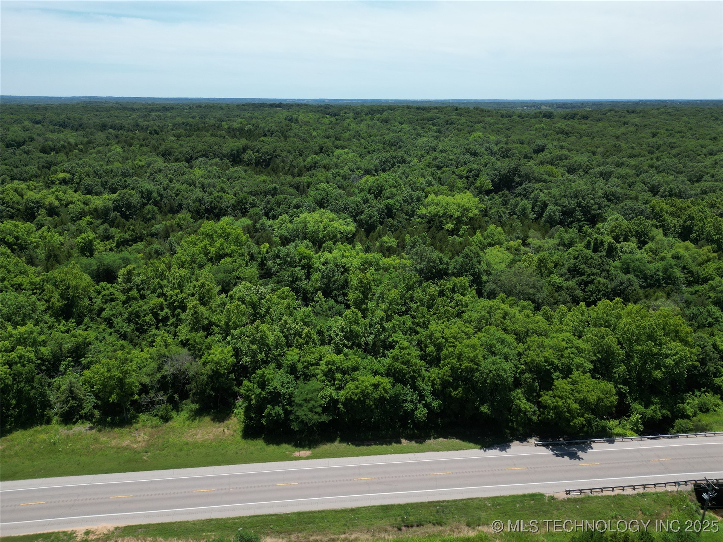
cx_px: 362
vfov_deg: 56.8
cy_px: 271
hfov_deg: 71.6
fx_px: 501
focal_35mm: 24
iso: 110
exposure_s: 1/3000
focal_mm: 6.72
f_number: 1.7
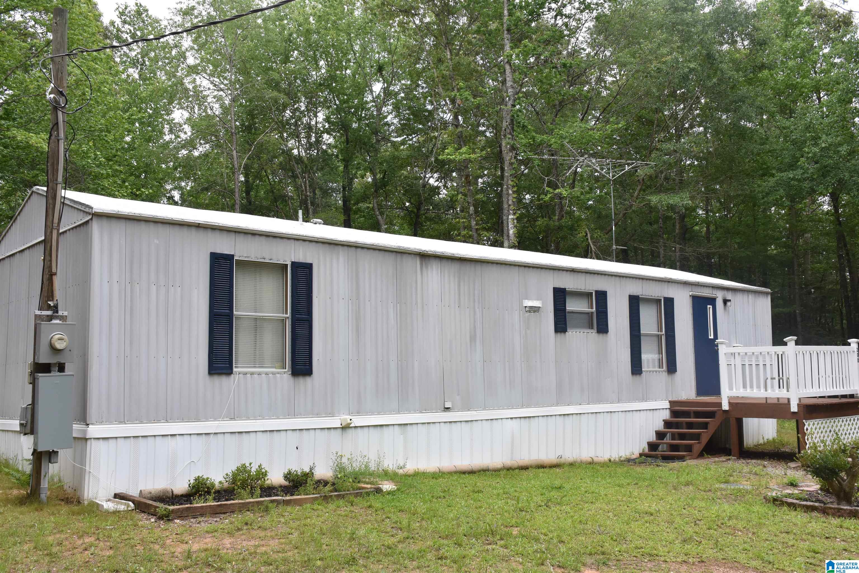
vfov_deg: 38.4
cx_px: 430
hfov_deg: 55.1
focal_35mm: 34
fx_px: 823
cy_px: 286
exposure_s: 1/500
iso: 640
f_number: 8
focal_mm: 23
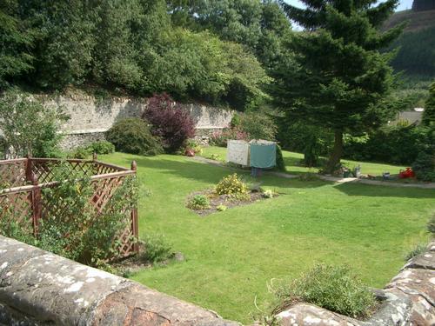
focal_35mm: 35
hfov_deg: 52.6
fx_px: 440
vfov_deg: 40.7
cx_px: 218
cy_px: 163
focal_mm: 5.8
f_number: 2.6
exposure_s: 1/800
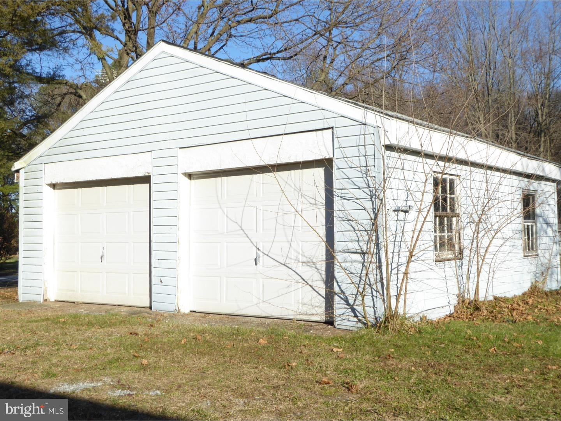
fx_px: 648
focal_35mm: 40
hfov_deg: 46.8
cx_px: 280
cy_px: 210
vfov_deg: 36.0
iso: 80
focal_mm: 7.2
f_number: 6.3
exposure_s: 1/250
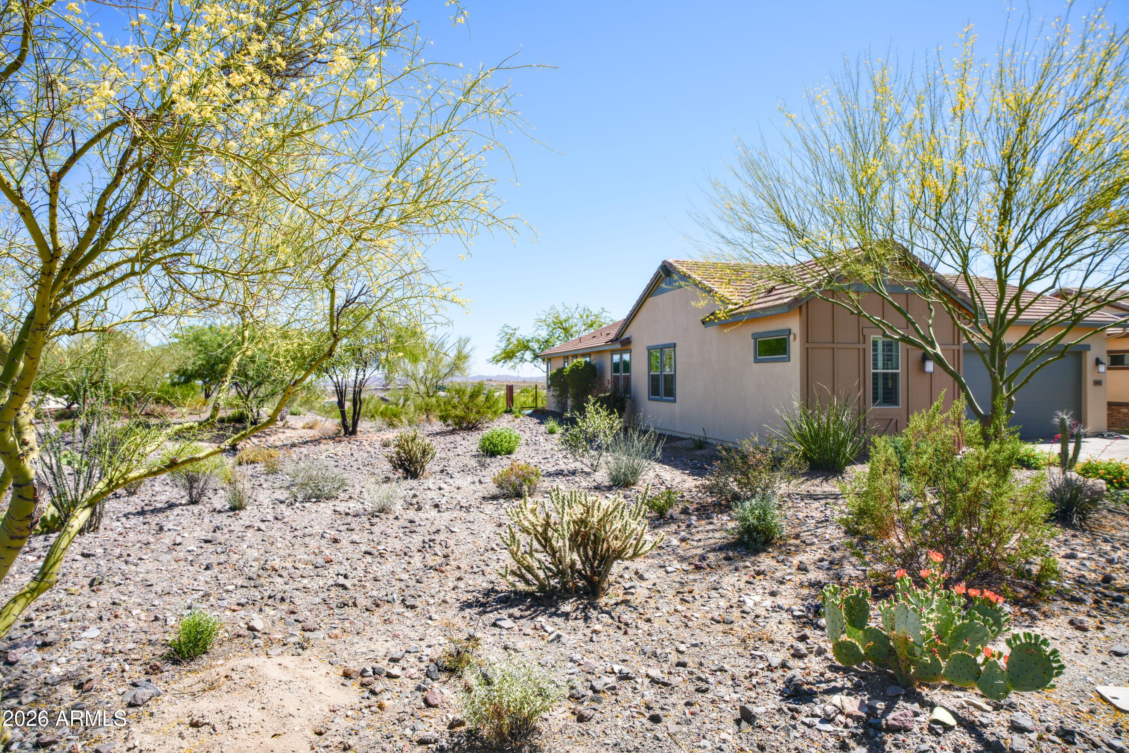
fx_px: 659
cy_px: 376
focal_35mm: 21
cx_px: 564
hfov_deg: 81.2
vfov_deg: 59.5
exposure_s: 1/640
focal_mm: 21
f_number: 5
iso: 100
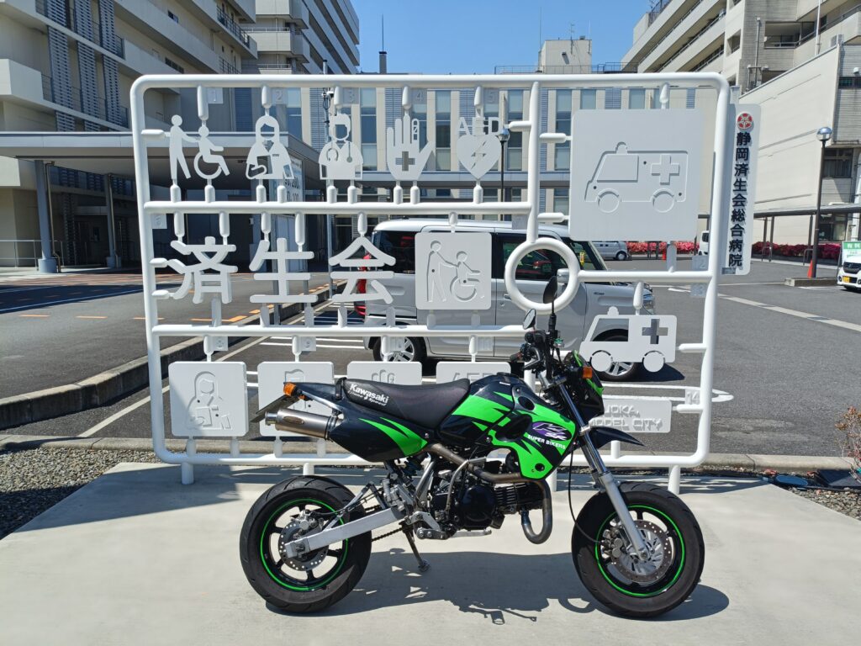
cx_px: 430
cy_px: 323
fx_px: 622
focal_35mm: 25
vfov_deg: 54.9
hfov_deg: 69.4
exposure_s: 1/739
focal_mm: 4.7
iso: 64
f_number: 1.7
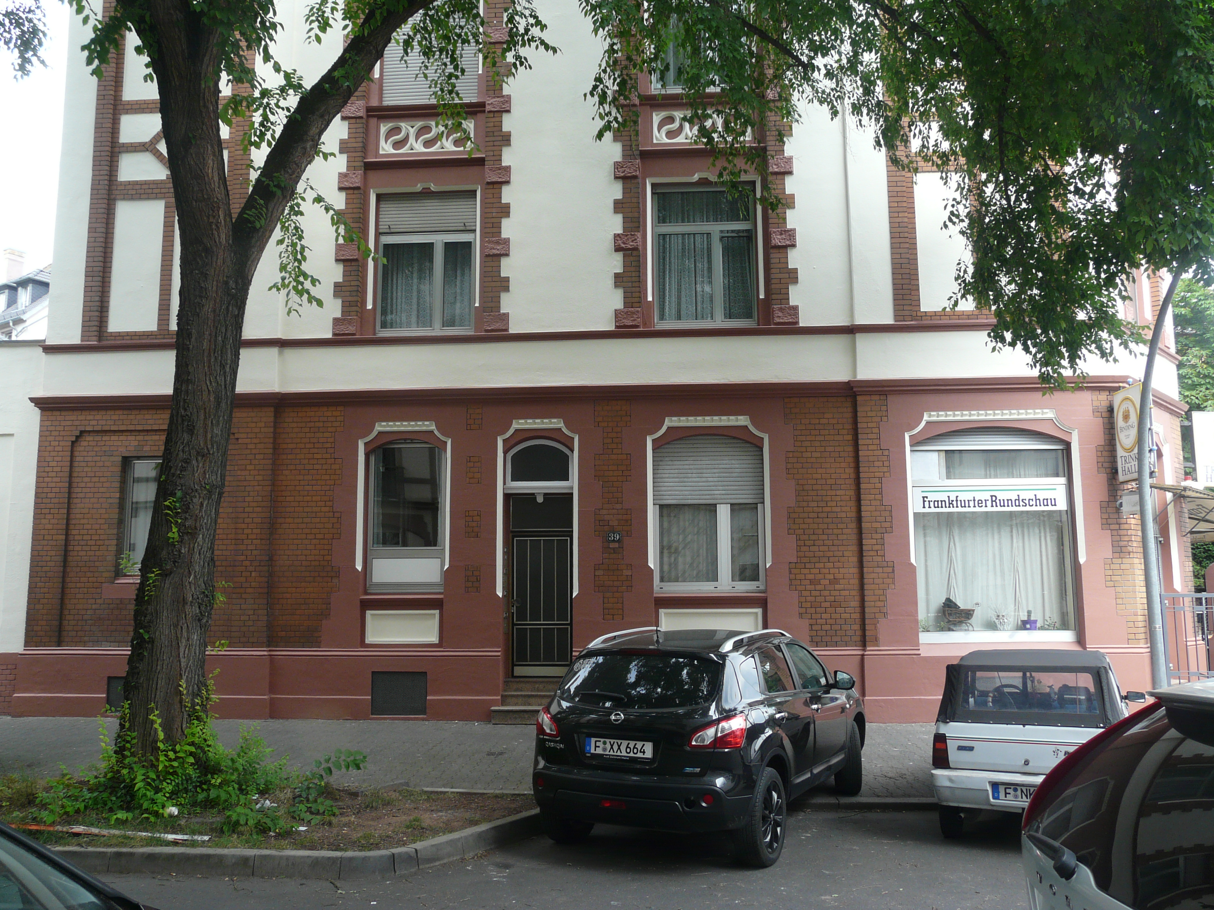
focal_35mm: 28
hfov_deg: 63.4
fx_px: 982
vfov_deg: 49.7
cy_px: 455
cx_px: 607
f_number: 3.6
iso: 100
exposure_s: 1/100
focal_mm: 4.6
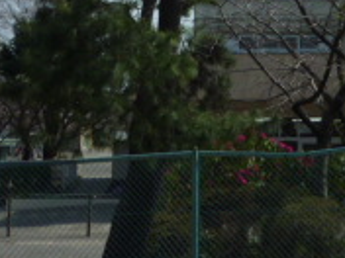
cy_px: -117
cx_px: 235
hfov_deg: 21.4
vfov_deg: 15.1
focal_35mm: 91
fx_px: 907
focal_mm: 4.4
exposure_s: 1/800
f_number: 5
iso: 80
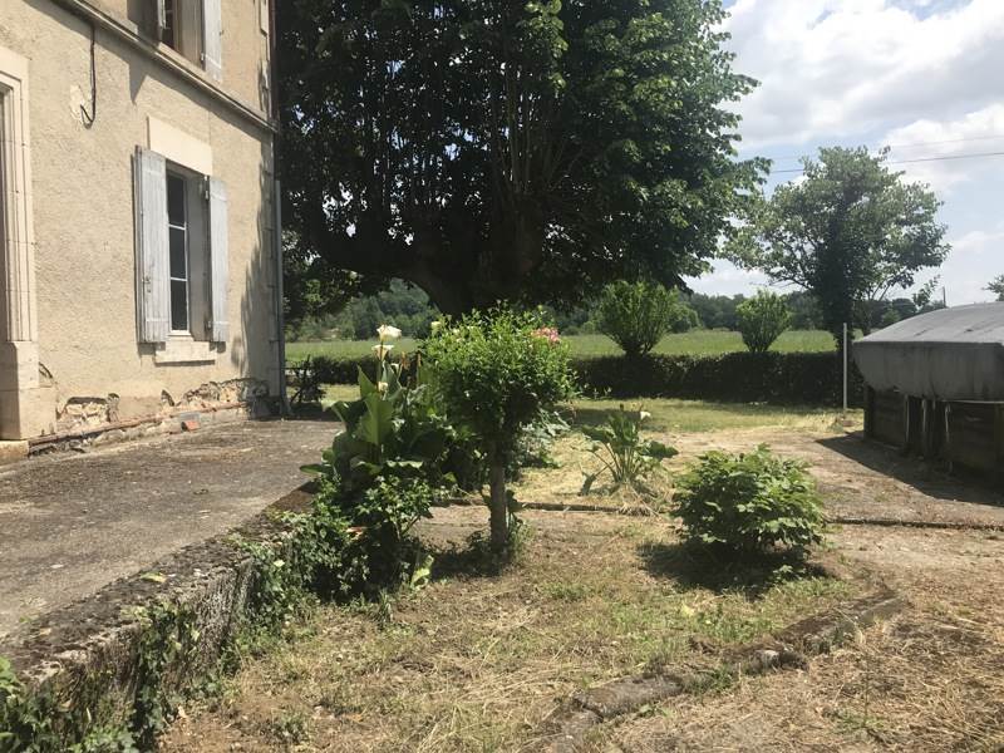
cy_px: 376
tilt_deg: -3.1
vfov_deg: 49.7
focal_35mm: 28
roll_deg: +1.7
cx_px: 502
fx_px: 812
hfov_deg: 63.4
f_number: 1.8
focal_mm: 3.99
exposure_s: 1/1996
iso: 20
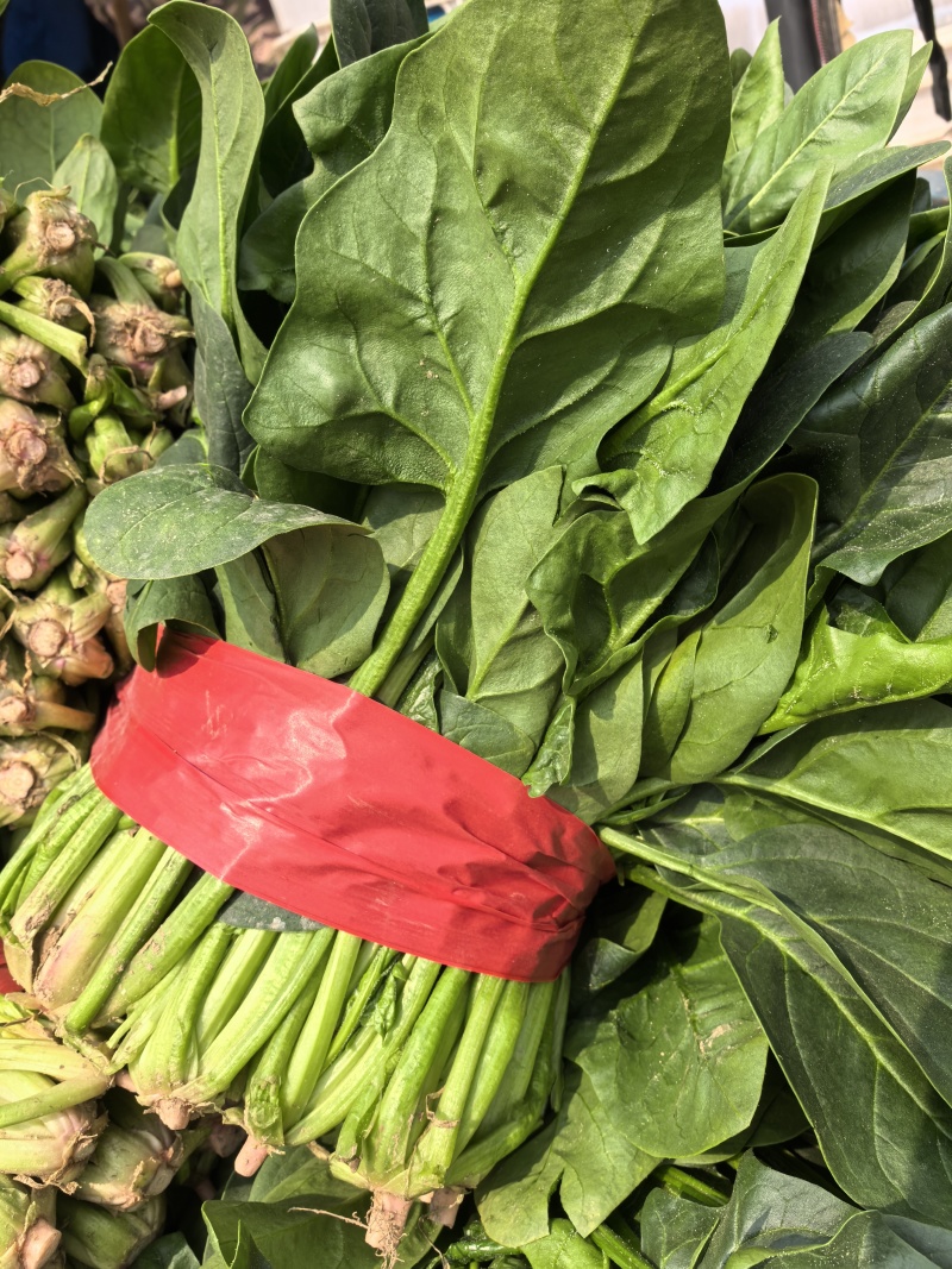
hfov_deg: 51.3
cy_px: 634
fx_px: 990
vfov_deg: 65.3
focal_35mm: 27
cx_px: 476
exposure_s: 1/1353
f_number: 4
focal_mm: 6.98
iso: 250
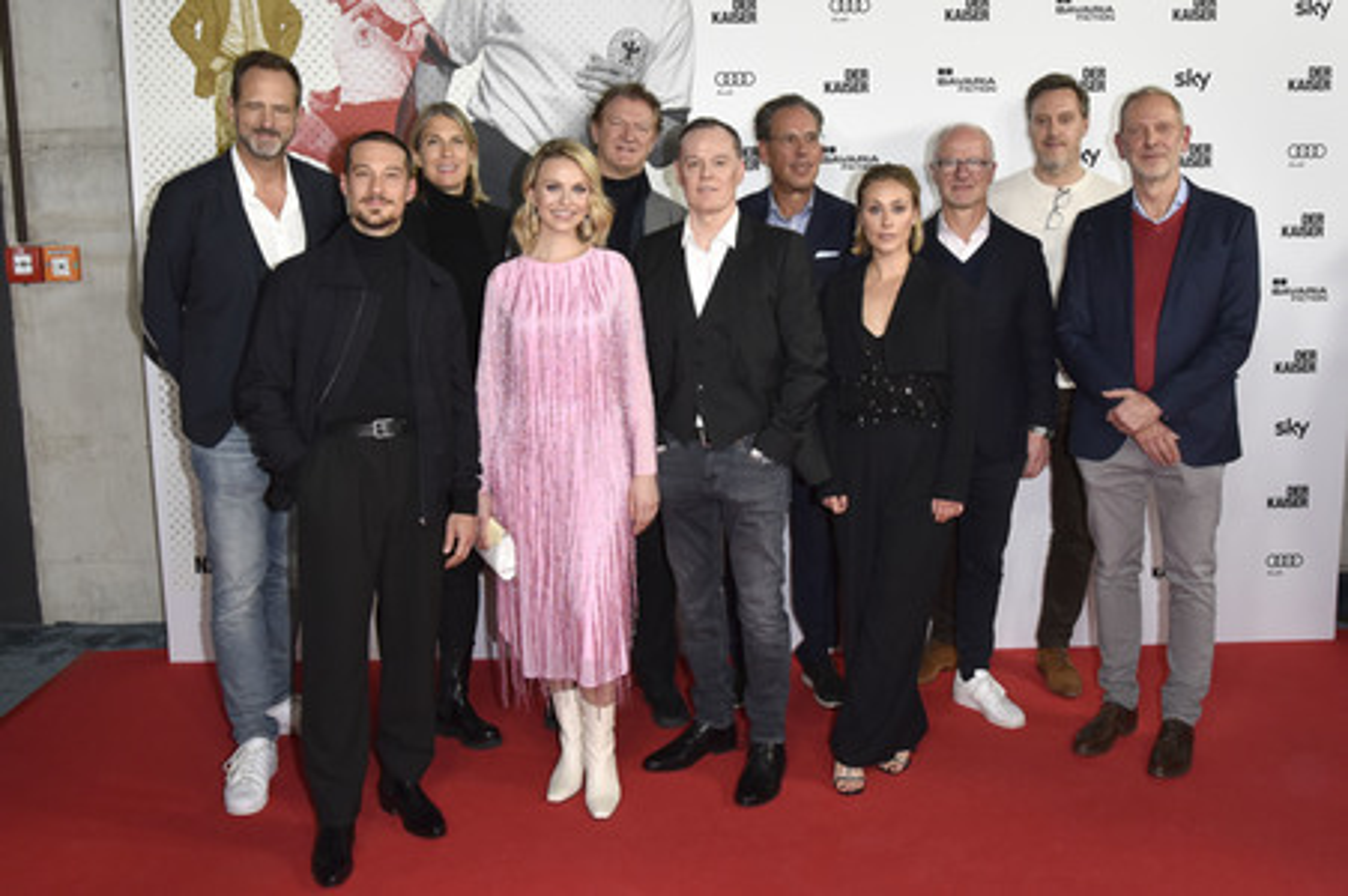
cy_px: 448
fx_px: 898
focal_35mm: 24
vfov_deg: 53.1
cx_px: 674
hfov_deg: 73.8
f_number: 9
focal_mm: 24
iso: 2000
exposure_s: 1/250
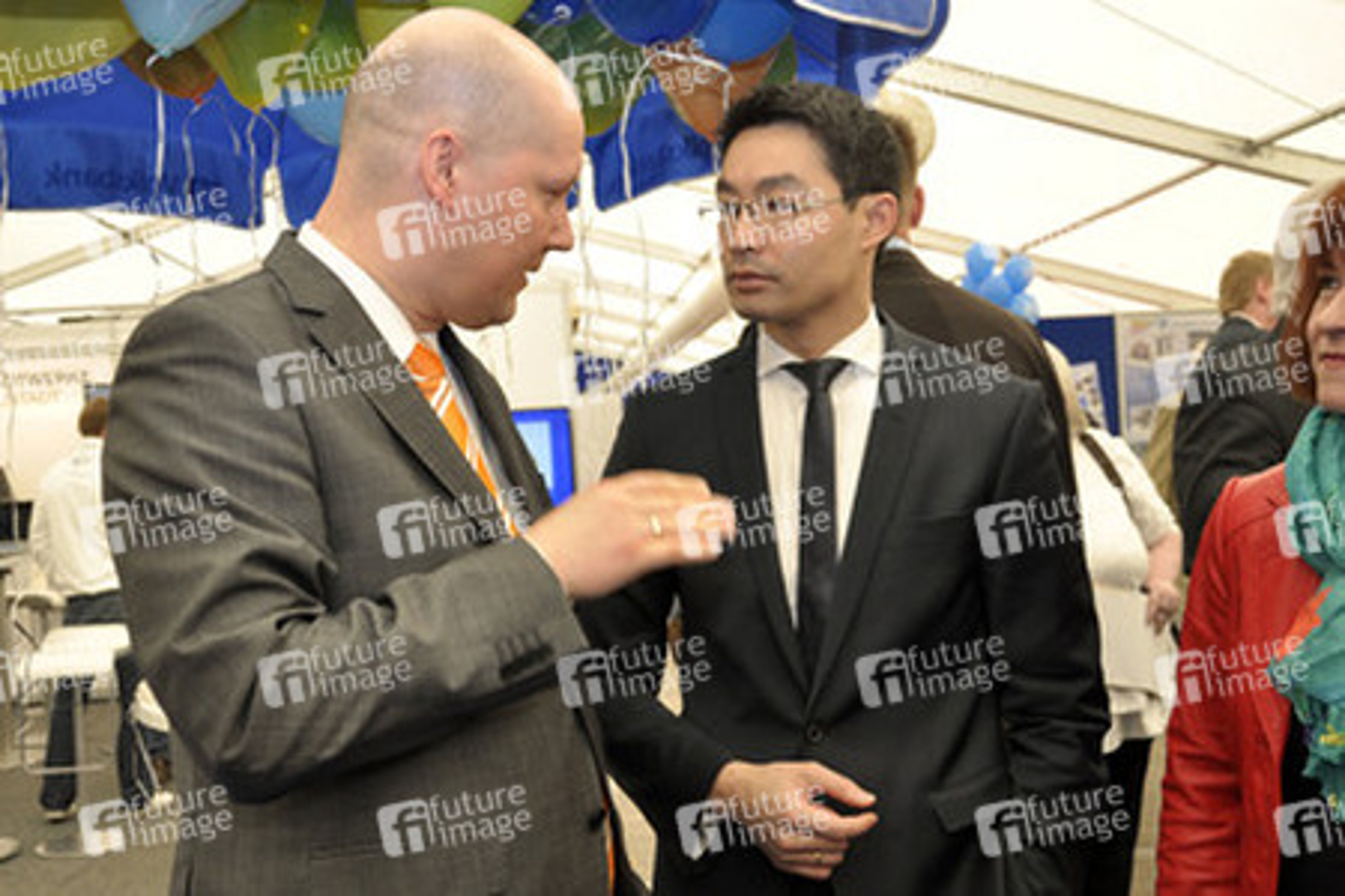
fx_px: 1345
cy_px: 448
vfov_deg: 36.9
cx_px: 672
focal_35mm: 36
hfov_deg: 53.1
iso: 400
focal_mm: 24
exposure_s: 1/80
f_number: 5
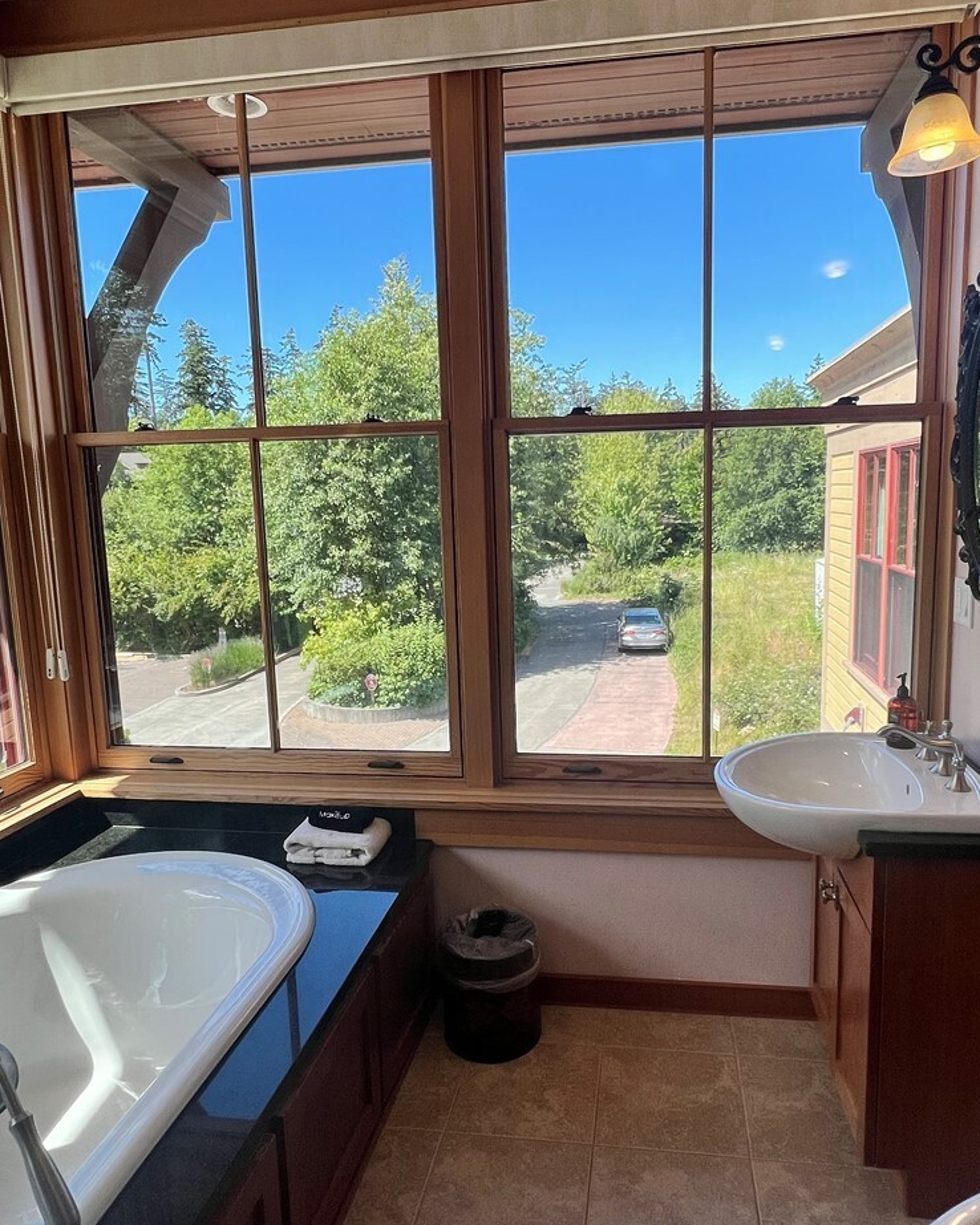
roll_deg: +1.4
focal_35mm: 22
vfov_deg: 75.1
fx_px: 798
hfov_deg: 63.0
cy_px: 618
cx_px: 540
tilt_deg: -8.4
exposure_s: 1/355
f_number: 1.8
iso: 32
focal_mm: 1.57
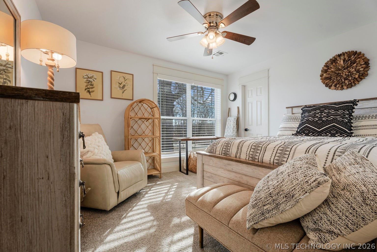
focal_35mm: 16
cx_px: 188
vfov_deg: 73.7
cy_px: 126
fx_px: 168
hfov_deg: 96.7
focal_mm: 16
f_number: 8
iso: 160
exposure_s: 1/13
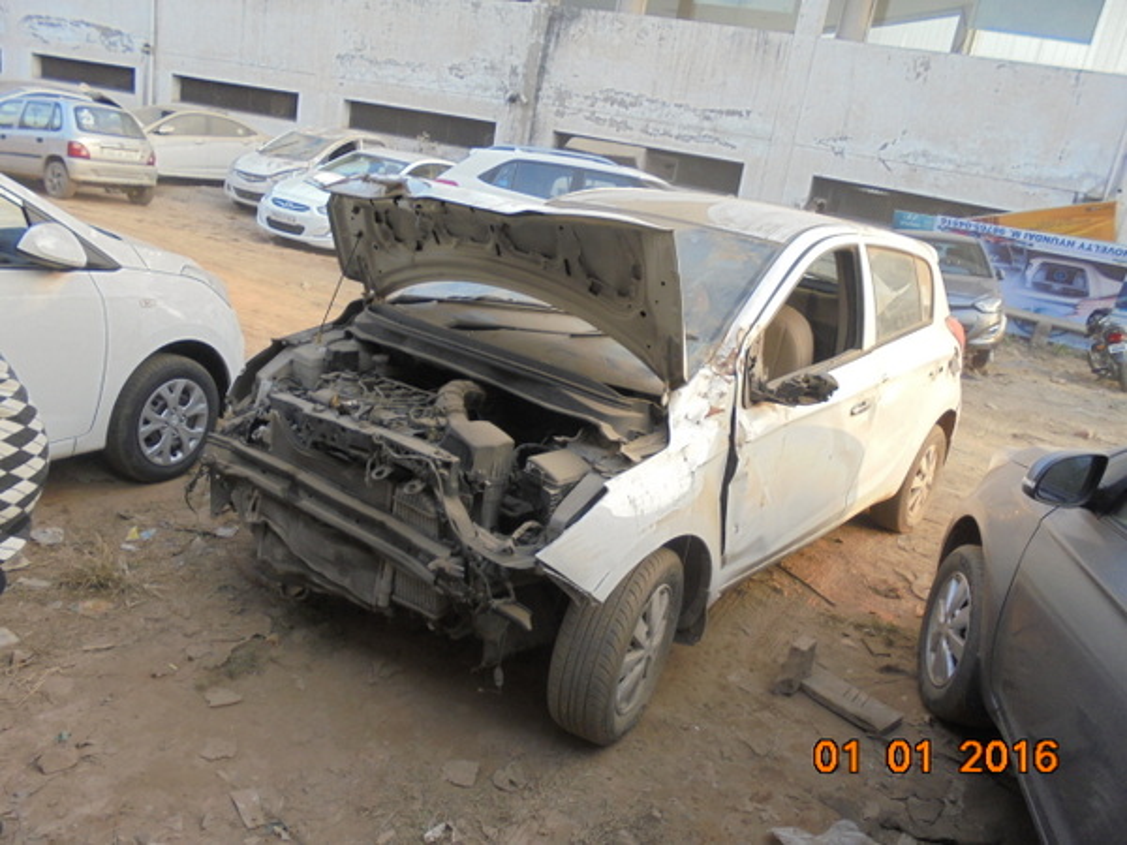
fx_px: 846
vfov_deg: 53.1
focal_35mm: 26
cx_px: 564
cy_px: 422
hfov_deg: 67.3
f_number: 3.5
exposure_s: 1/125
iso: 200
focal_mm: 4.6
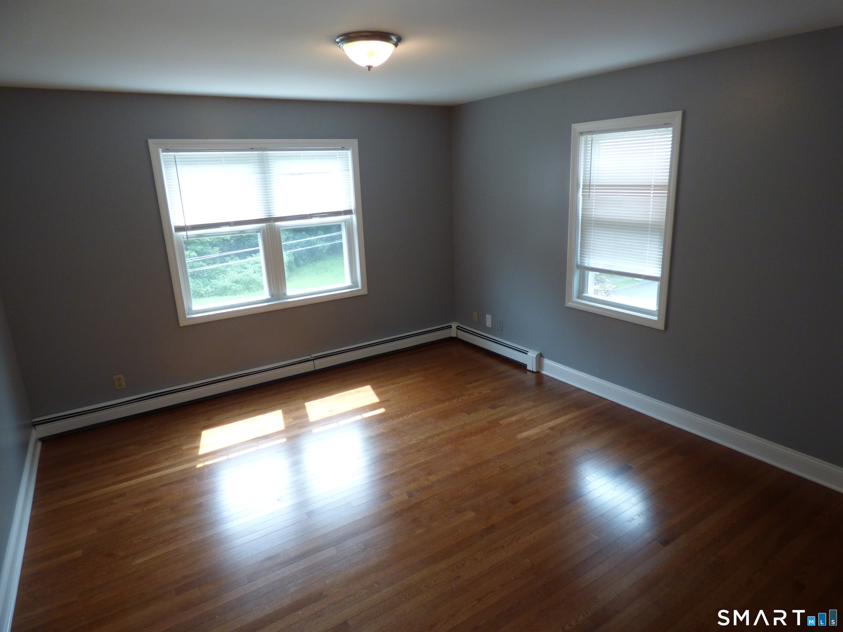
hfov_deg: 81.7
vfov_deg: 66.0
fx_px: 487
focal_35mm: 20
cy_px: 316
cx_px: 422
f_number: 2.8
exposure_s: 1/60
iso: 200
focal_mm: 3.58
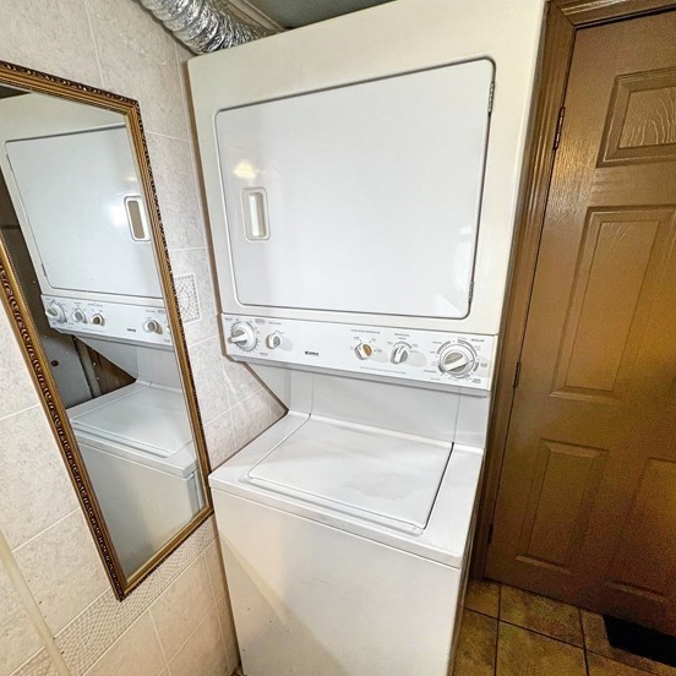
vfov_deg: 87.0
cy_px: 381
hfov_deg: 87.4
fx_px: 354
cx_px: 337
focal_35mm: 16
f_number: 1.8
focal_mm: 1.57
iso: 64
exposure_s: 1/120
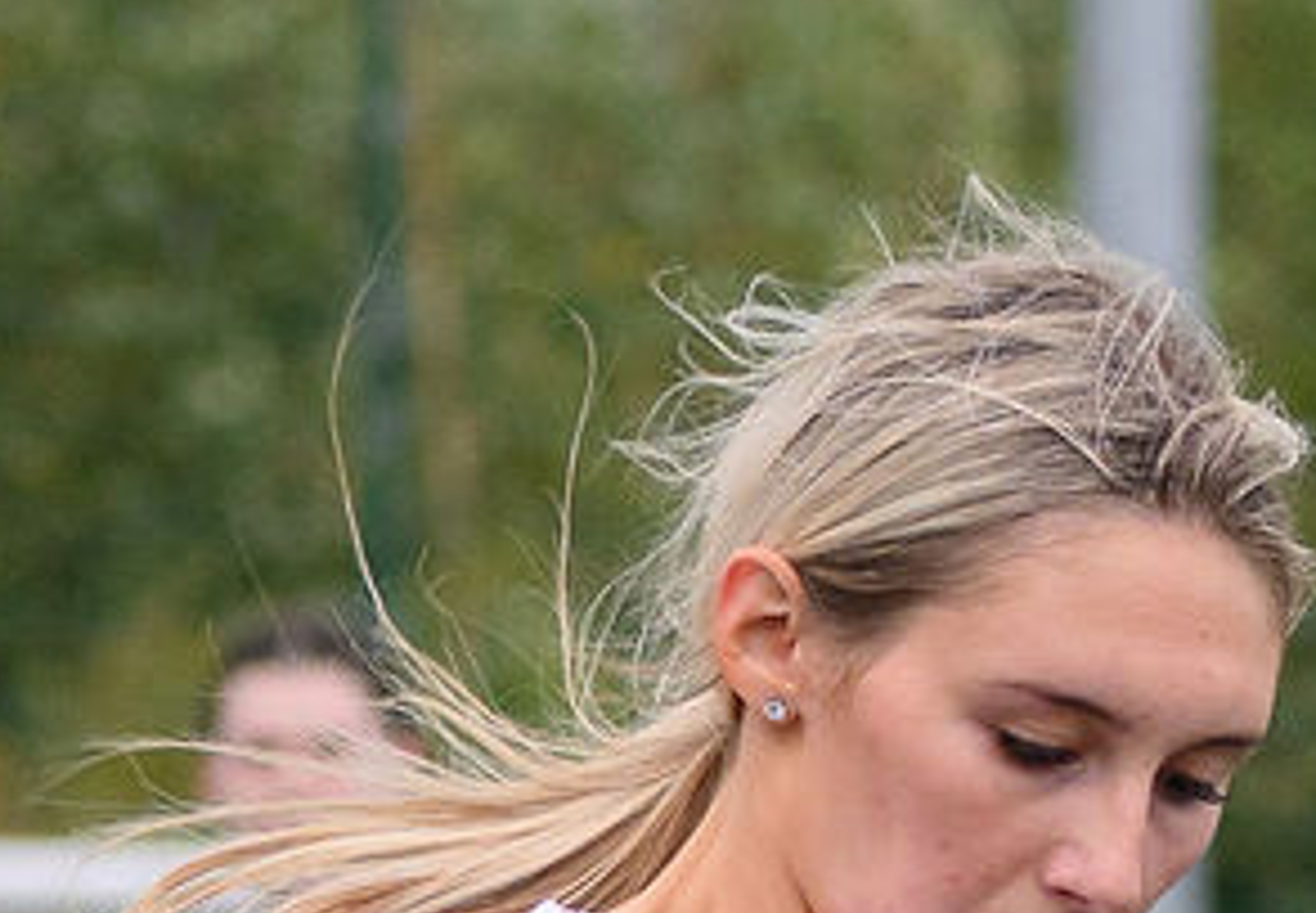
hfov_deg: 2.2
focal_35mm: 945
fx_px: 34965
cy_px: 1784
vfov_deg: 1.5
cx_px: 611
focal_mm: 105
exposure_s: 1/1250
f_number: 4.5
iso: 900
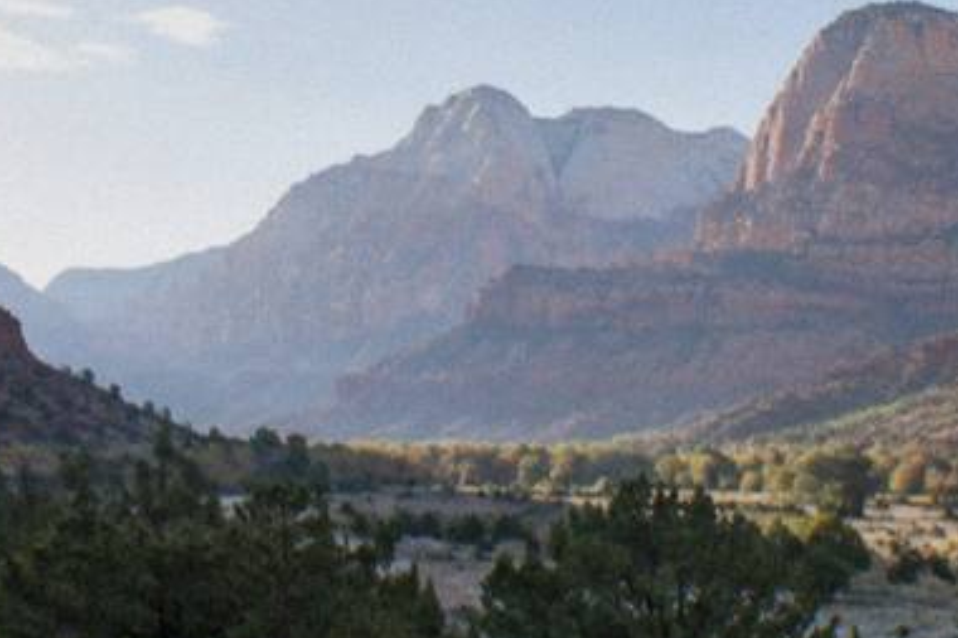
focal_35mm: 92
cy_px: 618
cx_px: 865
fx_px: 2447
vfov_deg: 14.6
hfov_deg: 21.6
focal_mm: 35
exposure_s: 1/320
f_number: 5.6
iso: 200
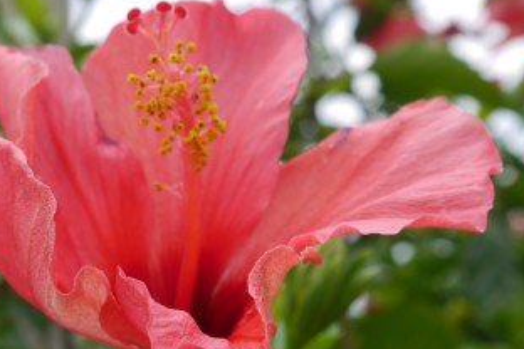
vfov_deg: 17.0
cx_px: 170
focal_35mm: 80
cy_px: 226
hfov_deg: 25.2
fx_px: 1164
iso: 160
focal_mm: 20
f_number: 7.1
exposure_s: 1/200
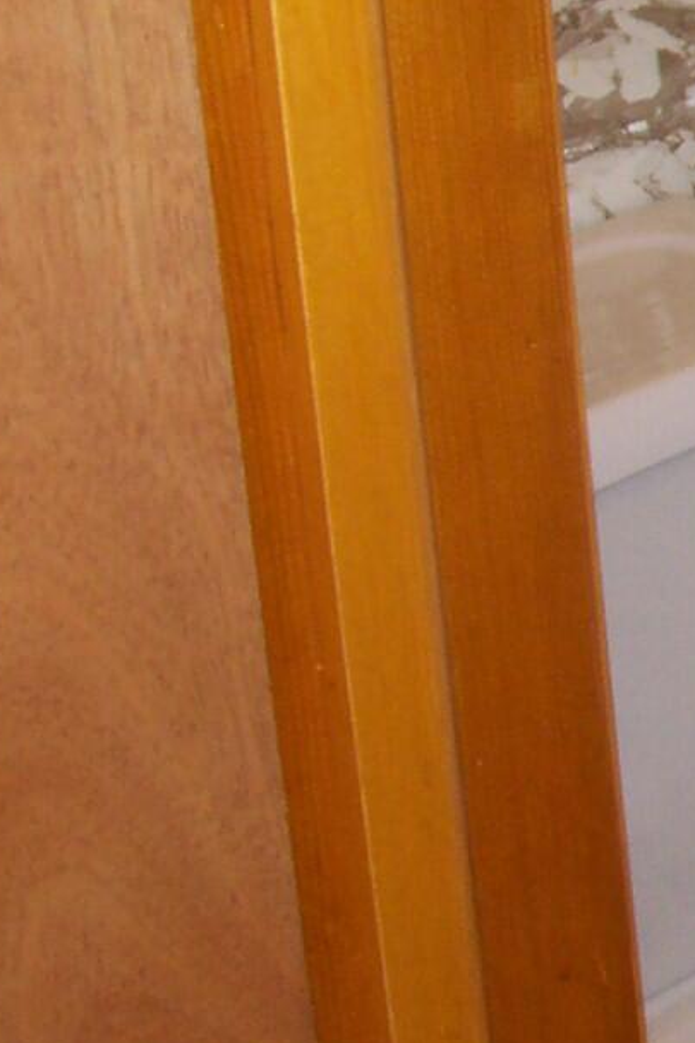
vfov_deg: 15.3
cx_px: 1649
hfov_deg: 9.2
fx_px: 3882
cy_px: 353
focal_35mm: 134
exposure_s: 1/64
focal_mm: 5.6
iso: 80
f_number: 2.7
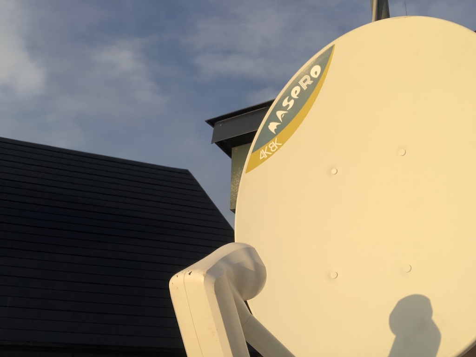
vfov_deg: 44.2
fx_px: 440
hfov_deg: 56.8
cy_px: 178
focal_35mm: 32
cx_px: 238
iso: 20
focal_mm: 2.87
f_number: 2.2
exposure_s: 1/935
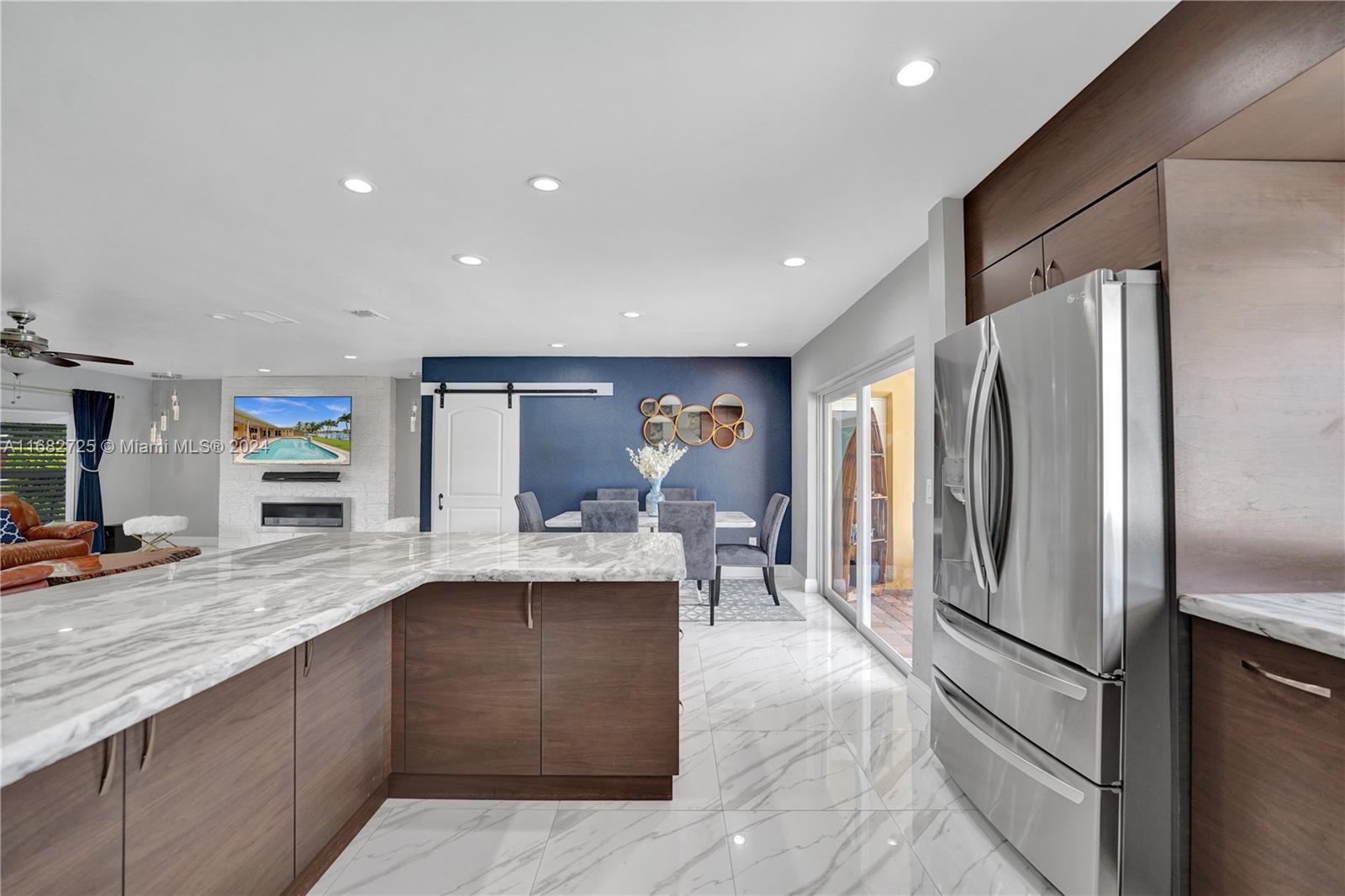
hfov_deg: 104.3
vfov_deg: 81.2
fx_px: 523
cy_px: 448
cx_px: 672
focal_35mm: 14
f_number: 3.5
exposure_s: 1/320
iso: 1250
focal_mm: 14
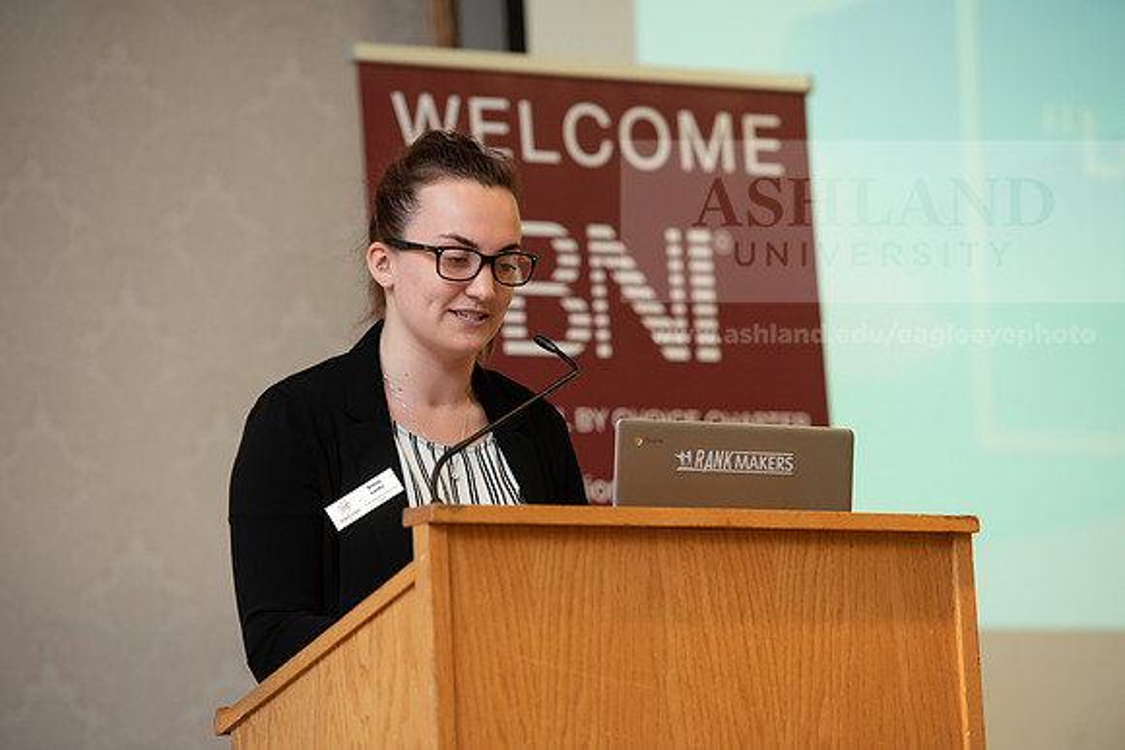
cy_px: 375
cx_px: 562
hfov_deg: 14.7
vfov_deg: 9.8
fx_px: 4376
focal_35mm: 140
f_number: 3.5
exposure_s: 1/200
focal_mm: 140
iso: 1600
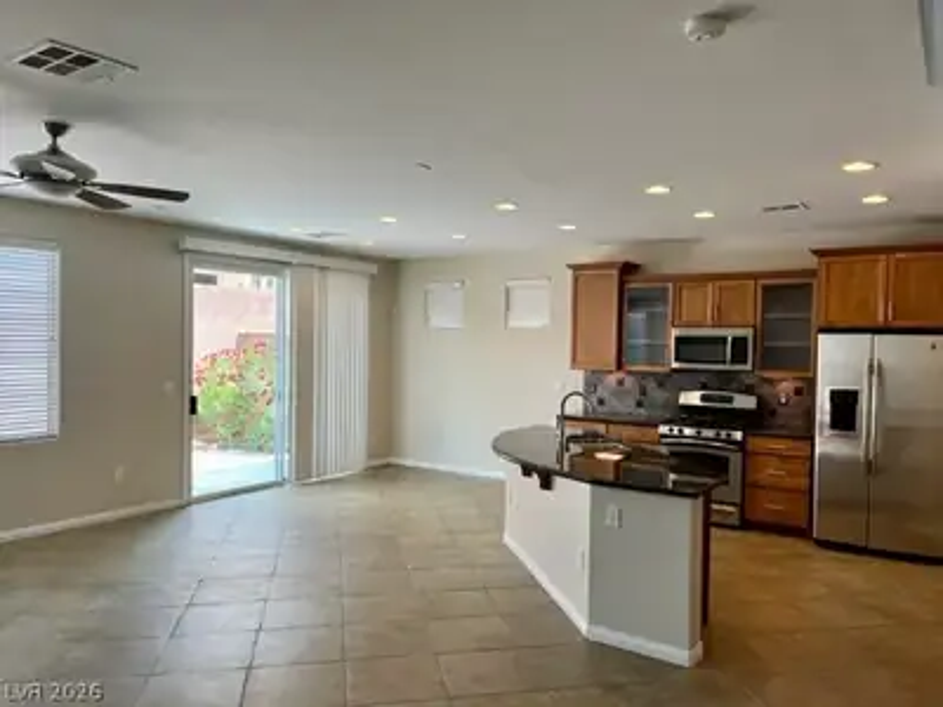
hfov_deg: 67.3
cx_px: 472
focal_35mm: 26
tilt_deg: -2.0
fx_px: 708
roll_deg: -1.2
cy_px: 354
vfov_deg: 53.1
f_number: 1.6
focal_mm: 5.1
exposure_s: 1/120
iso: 50
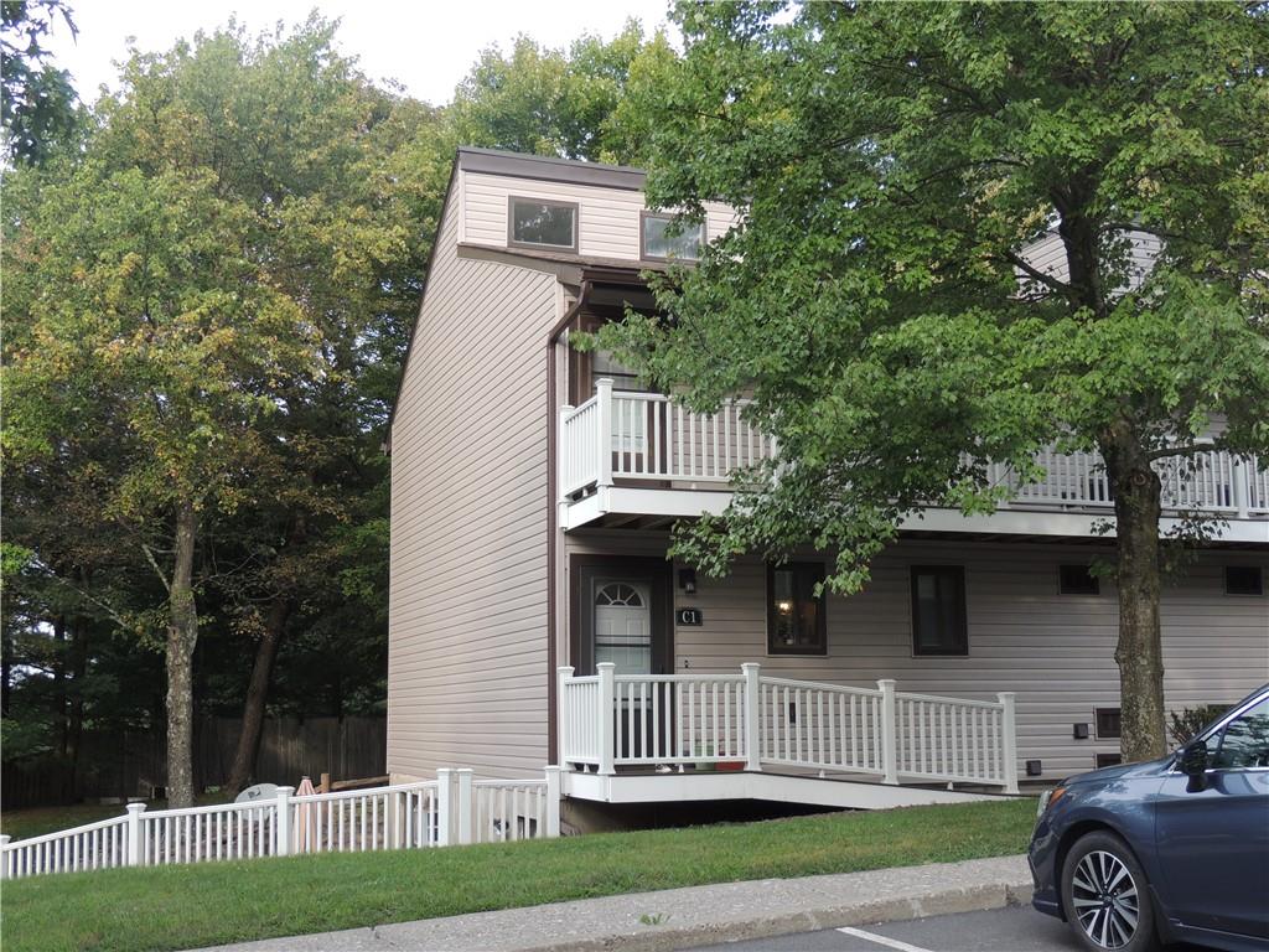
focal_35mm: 43
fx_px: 1576
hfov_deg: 43.9
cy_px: 476
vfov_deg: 33.6
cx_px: 634
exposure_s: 1/125
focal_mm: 7.6
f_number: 3.4
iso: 100
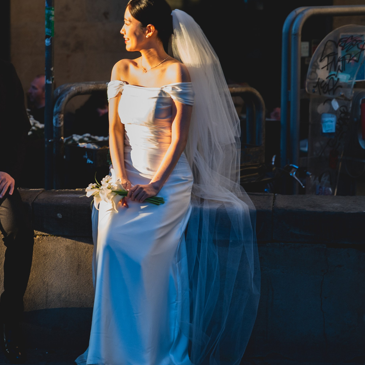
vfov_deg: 12.3
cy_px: 117
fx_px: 1694
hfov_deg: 12.2
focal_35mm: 142
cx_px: 54
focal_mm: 75
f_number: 4
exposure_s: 1/160
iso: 400
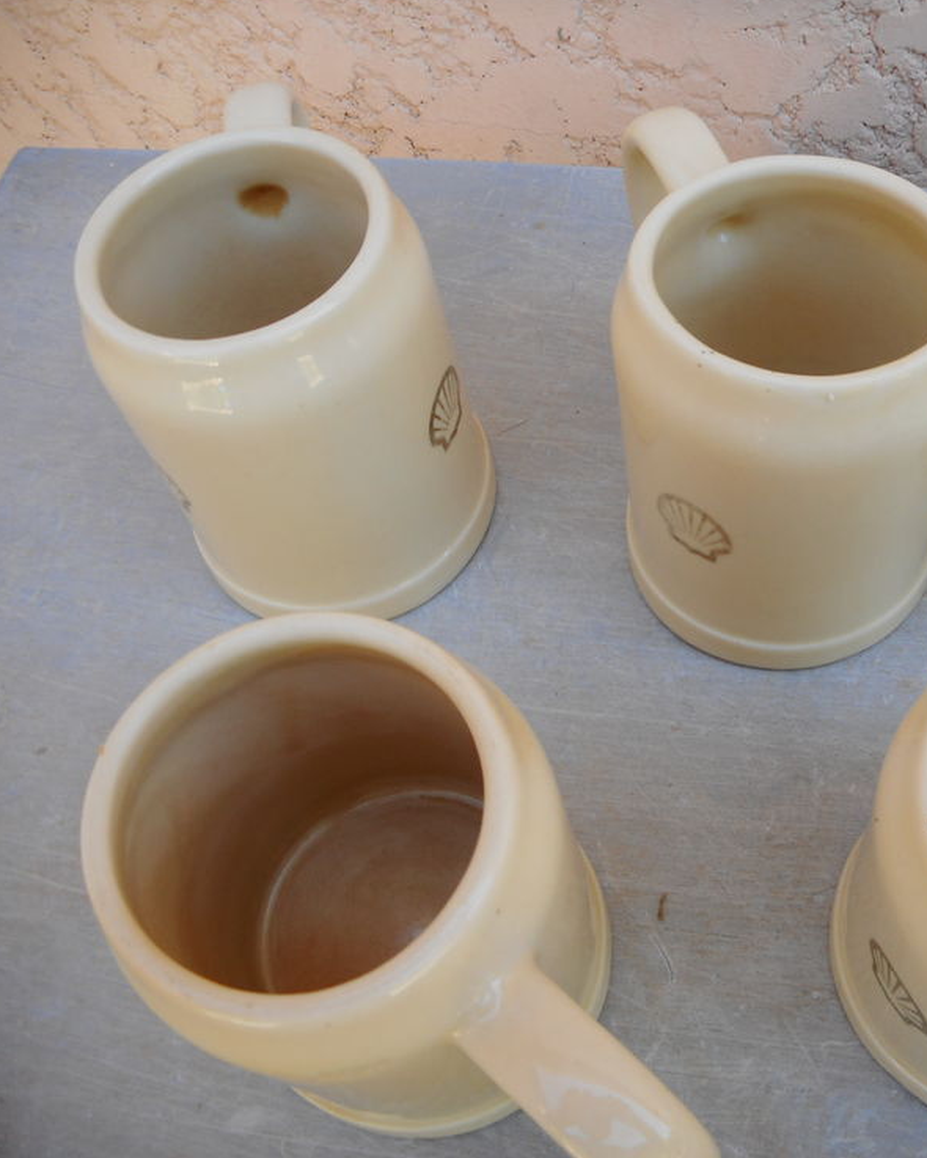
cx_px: 727
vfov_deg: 41.1
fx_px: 1543
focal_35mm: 45
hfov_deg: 32.6
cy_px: 580
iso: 80
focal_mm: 6
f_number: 4.2
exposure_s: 1/60
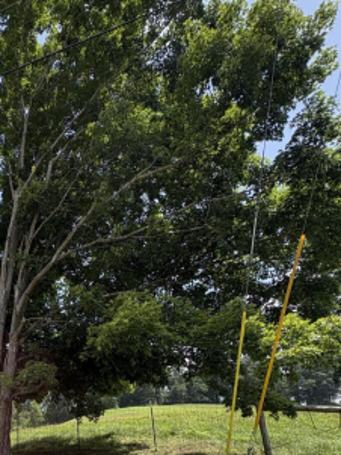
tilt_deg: +17.9
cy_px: 371
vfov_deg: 53.9
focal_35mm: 31
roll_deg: -1.7
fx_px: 407
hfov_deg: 38.4
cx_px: -26
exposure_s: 1/652
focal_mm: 2.22
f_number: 2.2
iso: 50
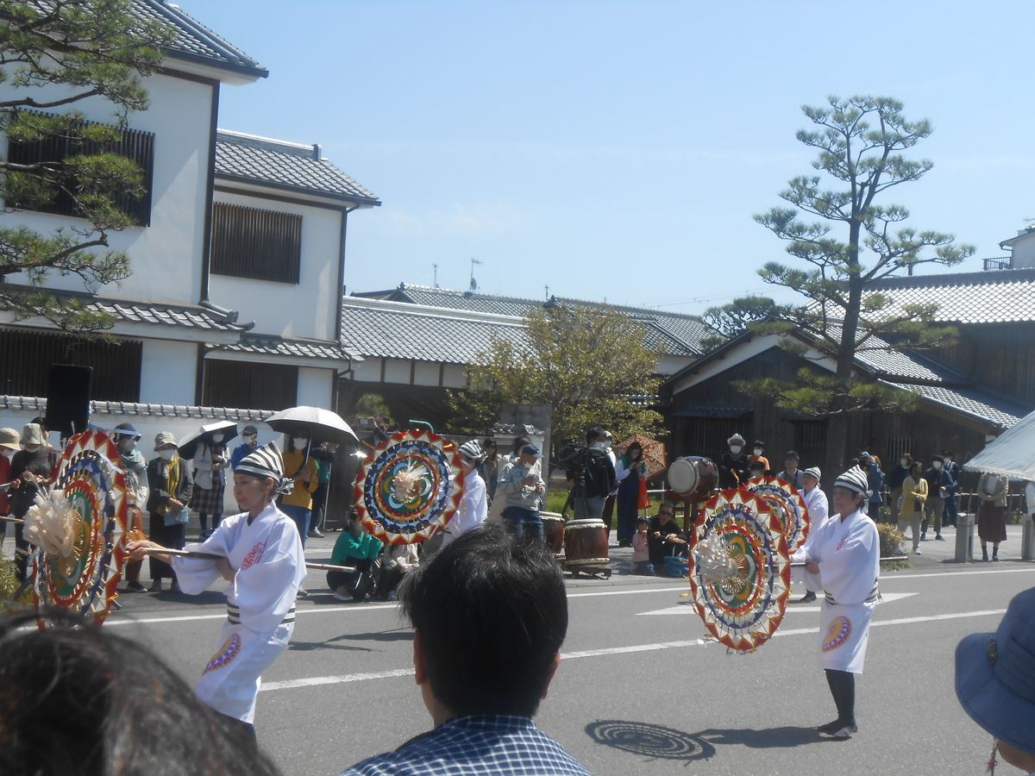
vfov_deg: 29.7
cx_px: 518
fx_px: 1465
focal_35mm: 49
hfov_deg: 38.9
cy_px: 388
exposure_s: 1/500
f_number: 4.8
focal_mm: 8.8
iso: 80
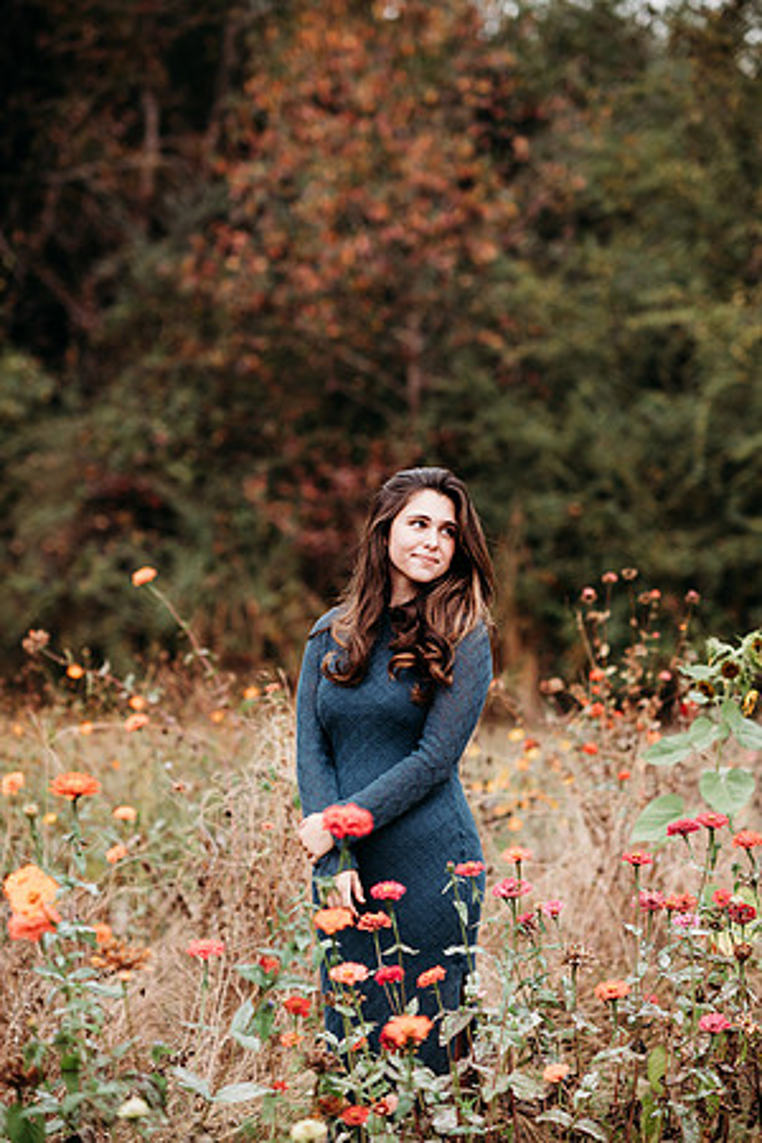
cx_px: 381
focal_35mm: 85
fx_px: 2699
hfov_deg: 16.1
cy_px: 572
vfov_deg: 23.9
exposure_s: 1/500
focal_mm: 85
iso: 100
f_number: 2.2
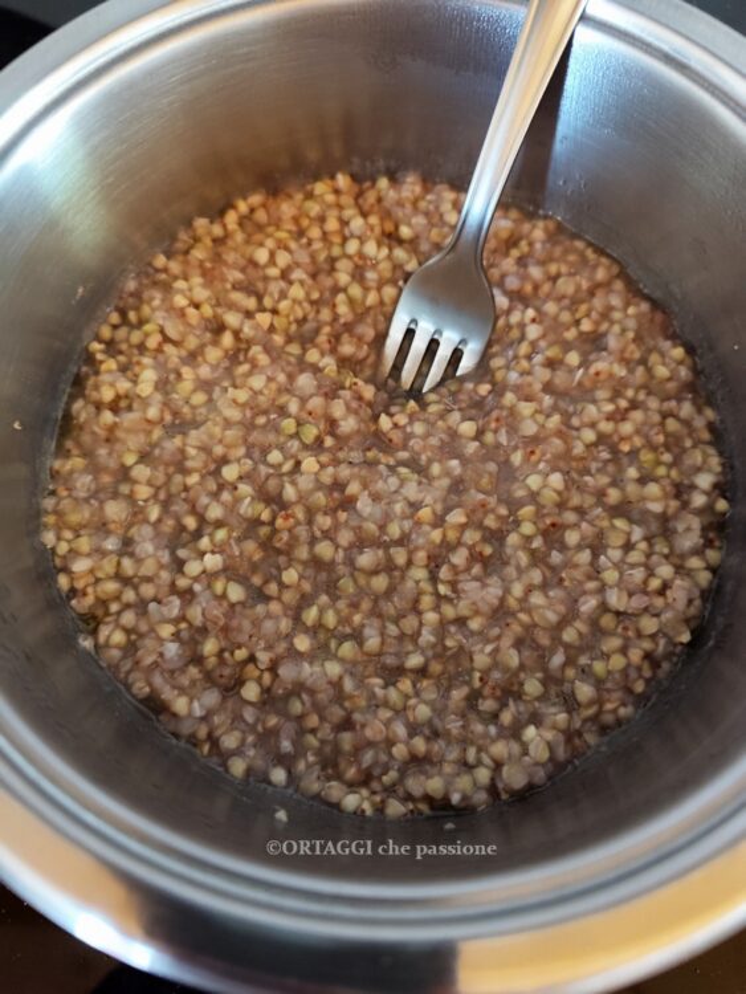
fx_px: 661
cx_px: 373
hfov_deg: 58.9
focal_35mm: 23
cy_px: 497
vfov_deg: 73.9
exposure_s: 1/20
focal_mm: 6.14
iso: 1000
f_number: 1.65
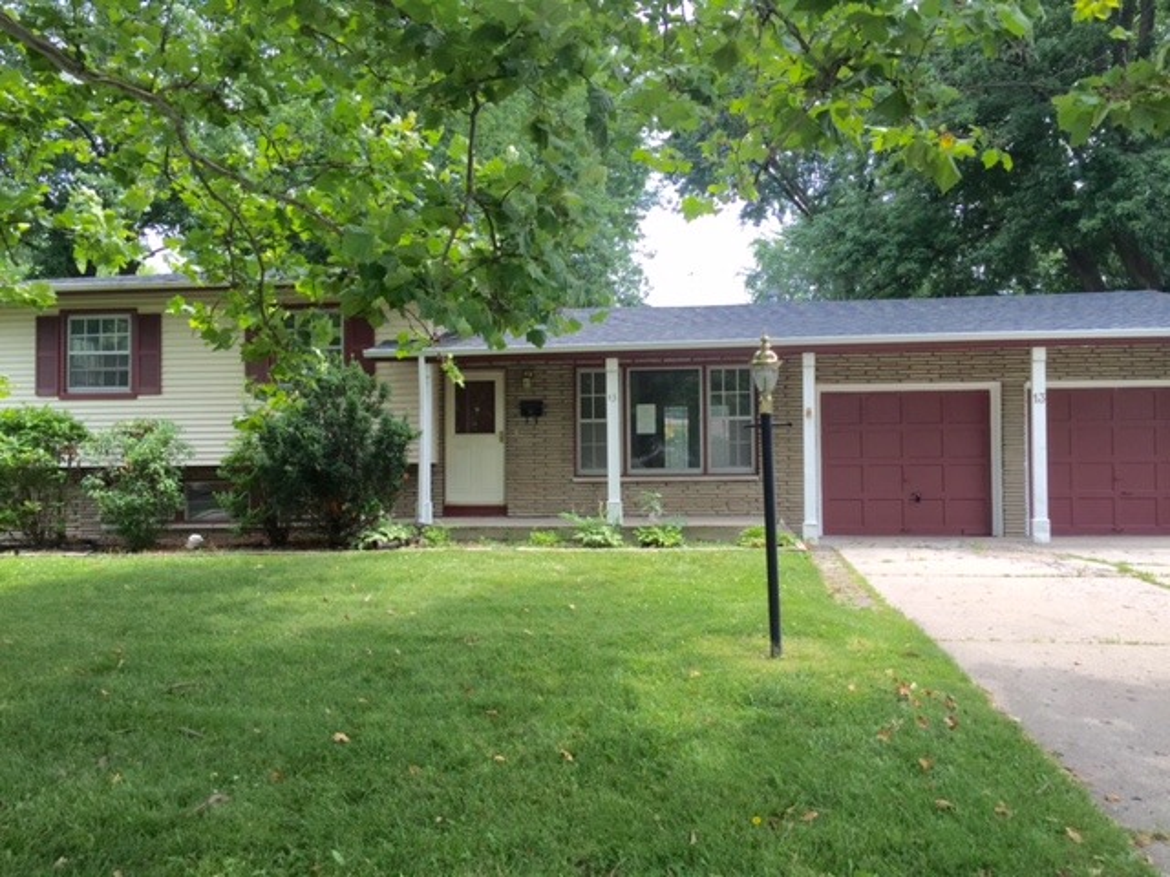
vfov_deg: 48.2
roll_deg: -0.1
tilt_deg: +1.6
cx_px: 585
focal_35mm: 29
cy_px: 438
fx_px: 980
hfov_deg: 61.7
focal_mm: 4.15
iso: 32
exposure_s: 1/425
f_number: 2.2
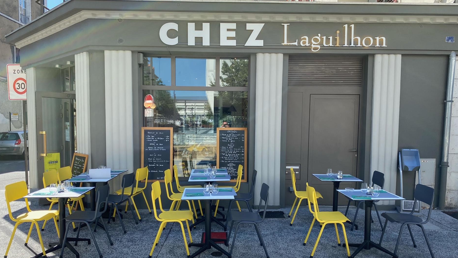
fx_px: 352
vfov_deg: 40.1
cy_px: 151
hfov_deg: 66.1
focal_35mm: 29
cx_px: 228
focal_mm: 4.25
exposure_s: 1/884
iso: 32
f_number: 1.8
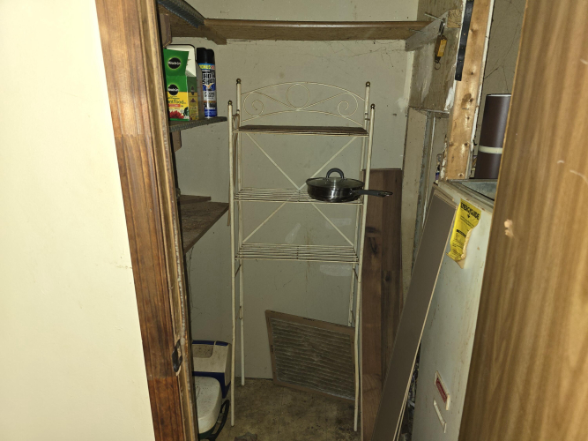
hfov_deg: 73.9
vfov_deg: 58.9
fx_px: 391
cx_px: 294
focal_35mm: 23
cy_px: 220
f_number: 1.7
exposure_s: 1/16
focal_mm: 6.3
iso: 125
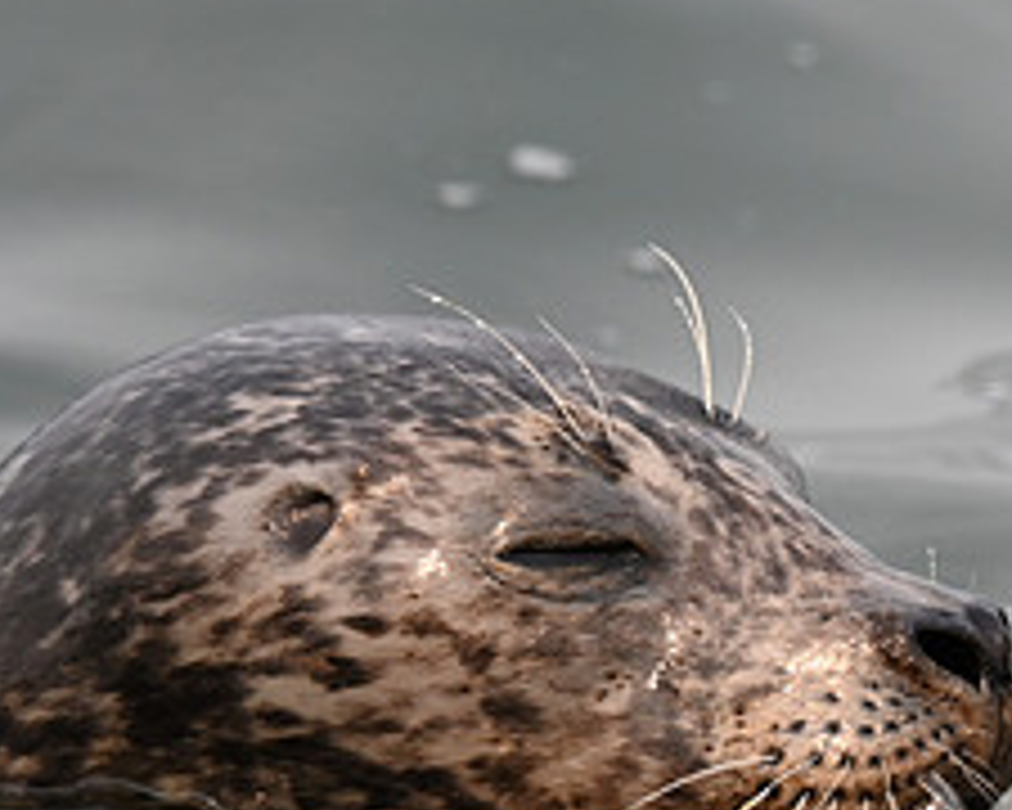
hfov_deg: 1.0
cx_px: 1259
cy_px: 592
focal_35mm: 1933
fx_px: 57896
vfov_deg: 0.8
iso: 280
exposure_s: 1/800
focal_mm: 800
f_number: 6.3
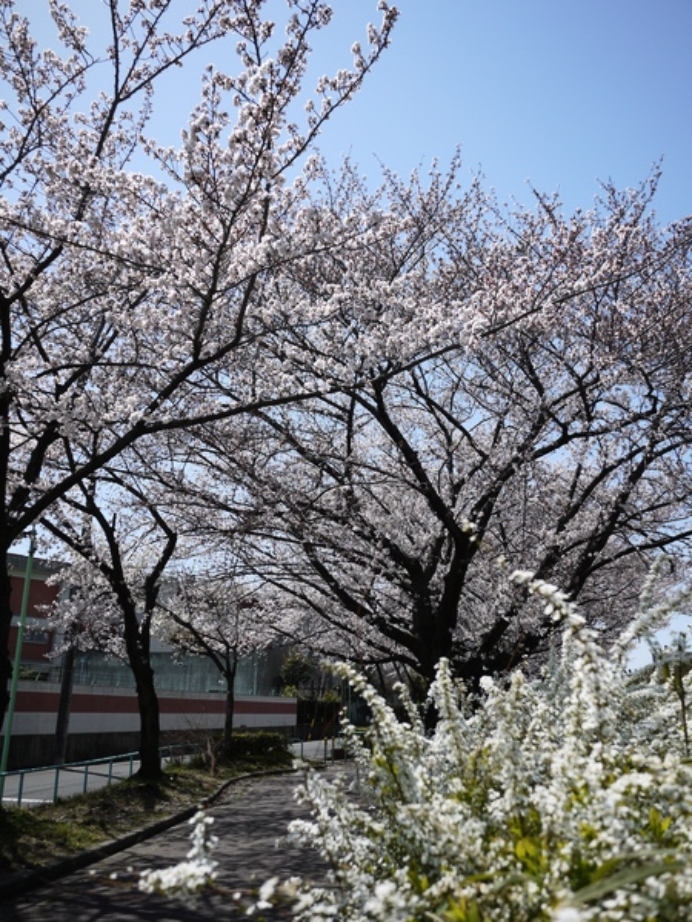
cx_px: 346
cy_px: 461
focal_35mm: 28
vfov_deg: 63.4
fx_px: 746
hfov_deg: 49.7
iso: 100
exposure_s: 1/1600
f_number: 3.5
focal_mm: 14
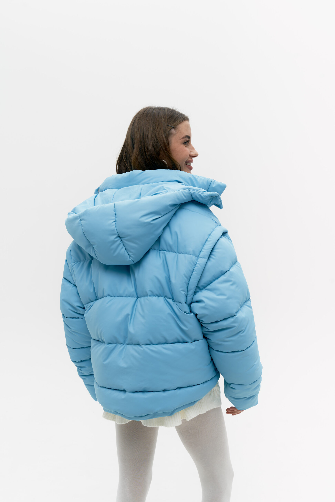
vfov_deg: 42.7
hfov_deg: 29.2
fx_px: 642
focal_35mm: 46
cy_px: 251
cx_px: 168
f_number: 8
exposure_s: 1/160
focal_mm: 46
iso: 80
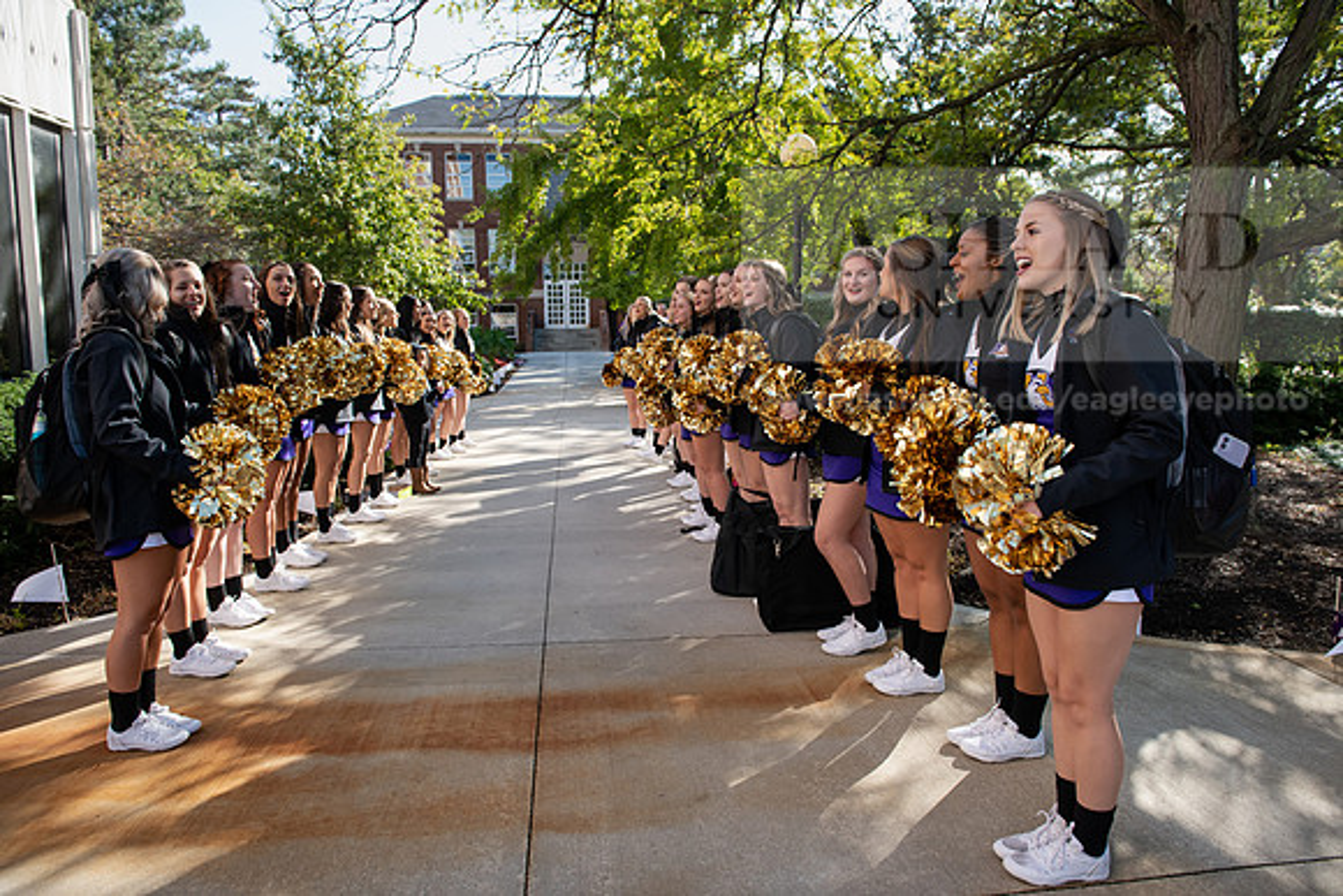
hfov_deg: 73.7
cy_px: 448
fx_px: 896
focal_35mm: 24
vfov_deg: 53.2
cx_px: 672
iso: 400
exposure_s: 1/500
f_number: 5
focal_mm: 24
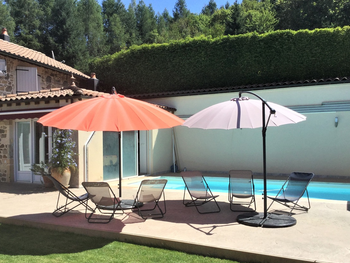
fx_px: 364
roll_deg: -0.3
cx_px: 156
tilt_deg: -1.3
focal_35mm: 36
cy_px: 149
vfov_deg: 39.6
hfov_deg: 51.2
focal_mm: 3.3
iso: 25
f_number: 2.4
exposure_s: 1/1456
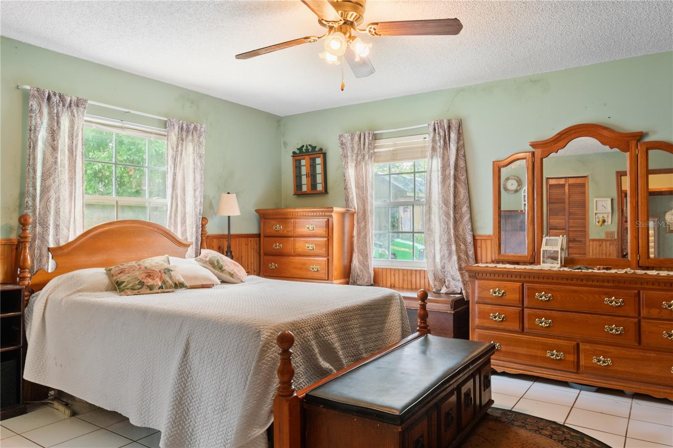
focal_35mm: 24
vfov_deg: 53.1
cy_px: 224
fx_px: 449
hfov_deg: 73.8
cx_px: 336
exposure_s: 1
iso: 400
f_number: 8
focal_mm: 16
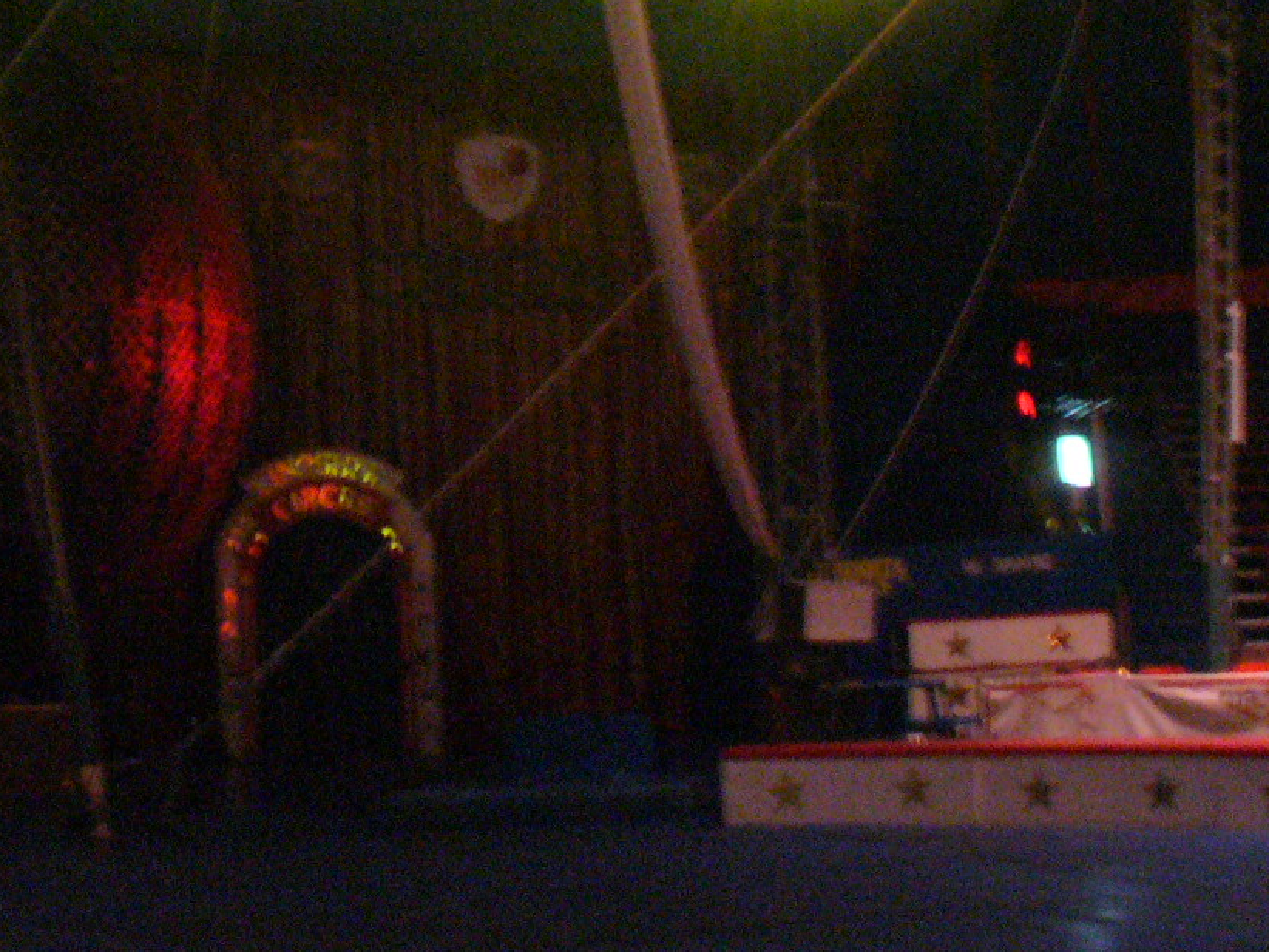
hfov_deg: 26.8
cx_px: 367
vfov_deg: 20.1
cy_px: 127
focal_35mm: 72
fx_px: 2640
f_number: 2.8
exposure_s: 1/8
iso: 400
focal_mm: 6.1
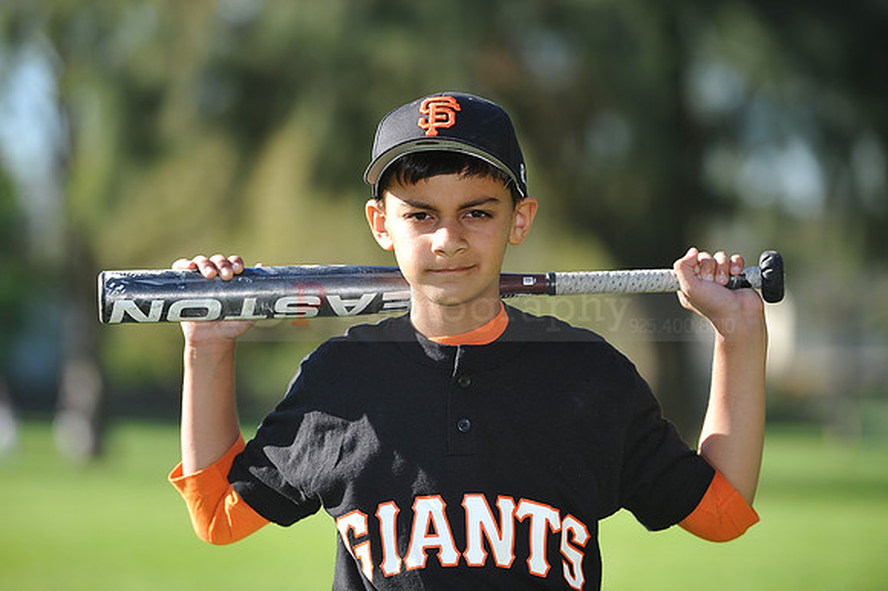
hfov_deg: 10.3
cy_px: 296
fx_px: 4930
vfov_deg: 6.9
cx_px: 444
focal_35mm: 200
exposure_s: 1/500
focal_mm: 200
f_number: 4.5
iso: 200
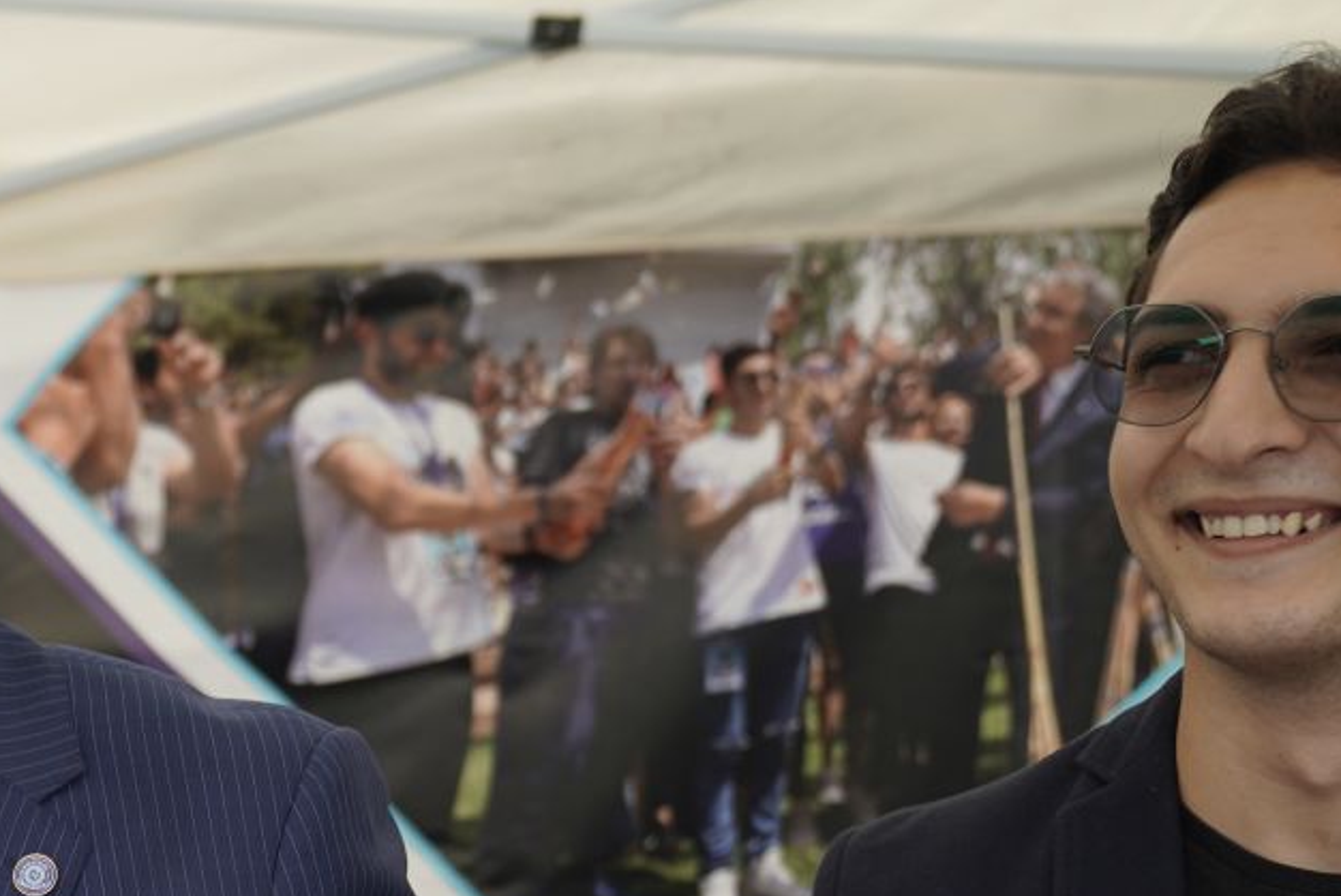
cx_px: -199
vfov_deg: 14.7
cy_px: 999
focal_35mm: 91
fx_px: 3391
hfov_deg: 21.1
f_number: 3.2
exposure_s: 1/100
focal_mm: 38
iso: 125
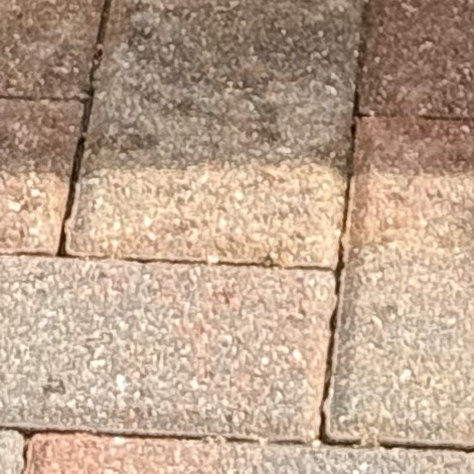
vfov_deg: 4.6
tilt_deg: -19.9
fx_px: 5624
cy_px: -1136
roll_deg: -2.8
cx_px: 806
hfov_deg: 4.8
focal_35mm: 363
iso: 64
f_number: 1.78
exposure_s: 1/1085
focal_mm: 6.76
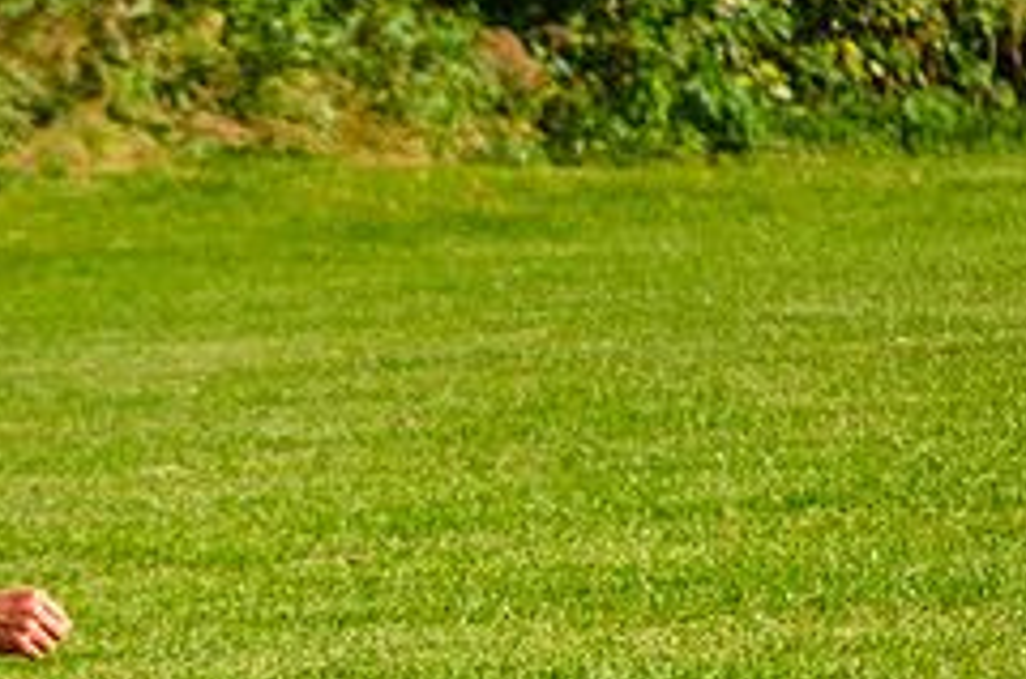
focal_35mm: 634
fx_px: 18033
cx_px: 111
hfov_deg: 3.3
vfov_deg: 2.2
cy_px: 495
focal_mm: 175
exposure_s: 1/640
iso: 200
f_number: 6.3
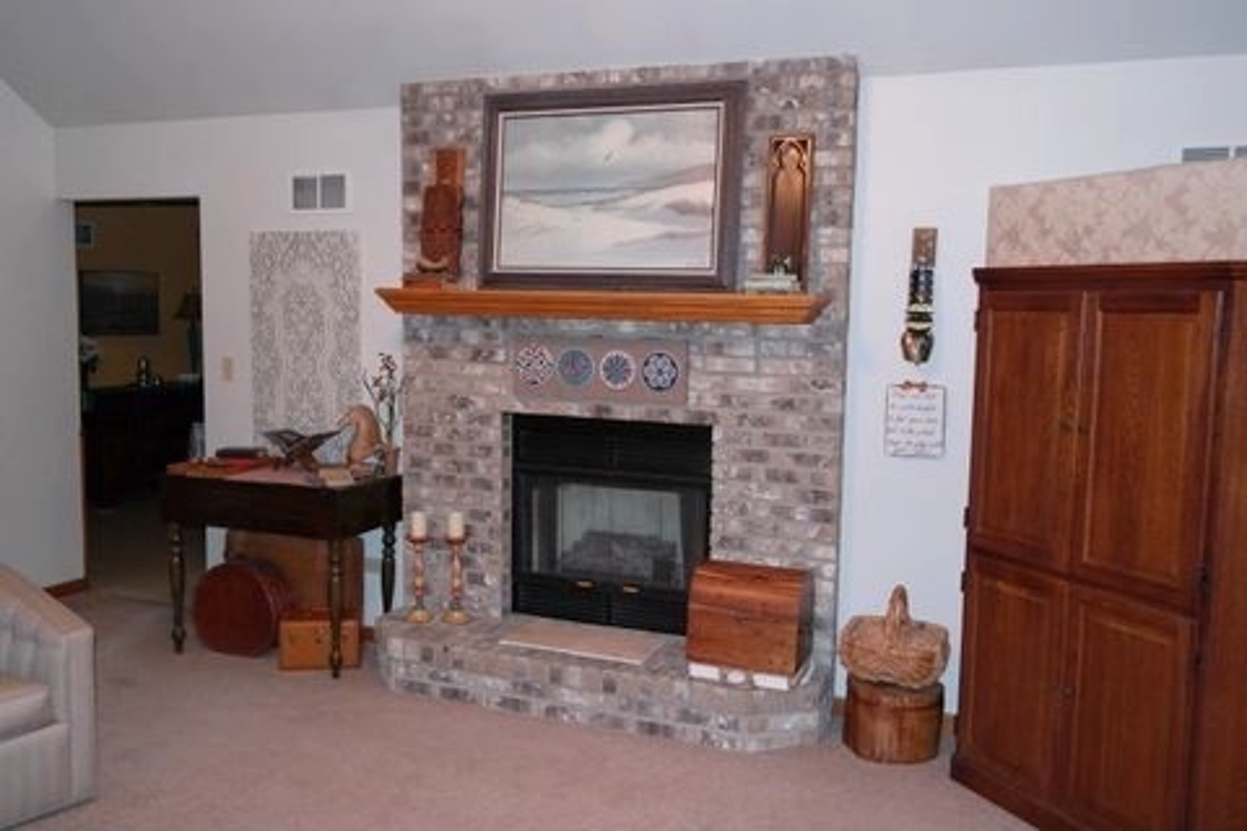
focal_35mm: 30
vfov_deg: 43.6
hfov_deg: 61.9
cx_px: 624
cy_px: 416
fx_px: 1039
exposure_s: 1/40
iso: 400
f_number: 3.5
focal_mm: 20
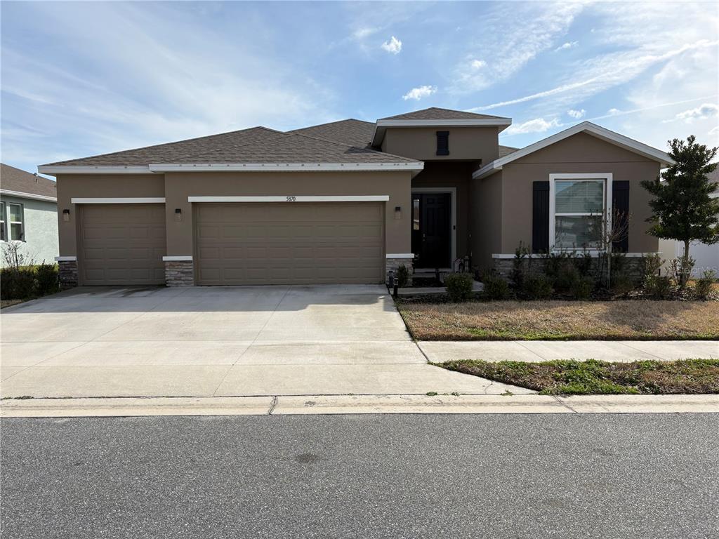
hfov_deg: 67.3
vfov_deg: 53.1
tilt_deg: -2.9
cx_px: 360
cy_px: 270
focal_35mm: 26
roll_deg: +1.4
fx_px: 540
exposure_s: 1/4950
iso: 50
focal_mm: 5.96
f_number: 1.6
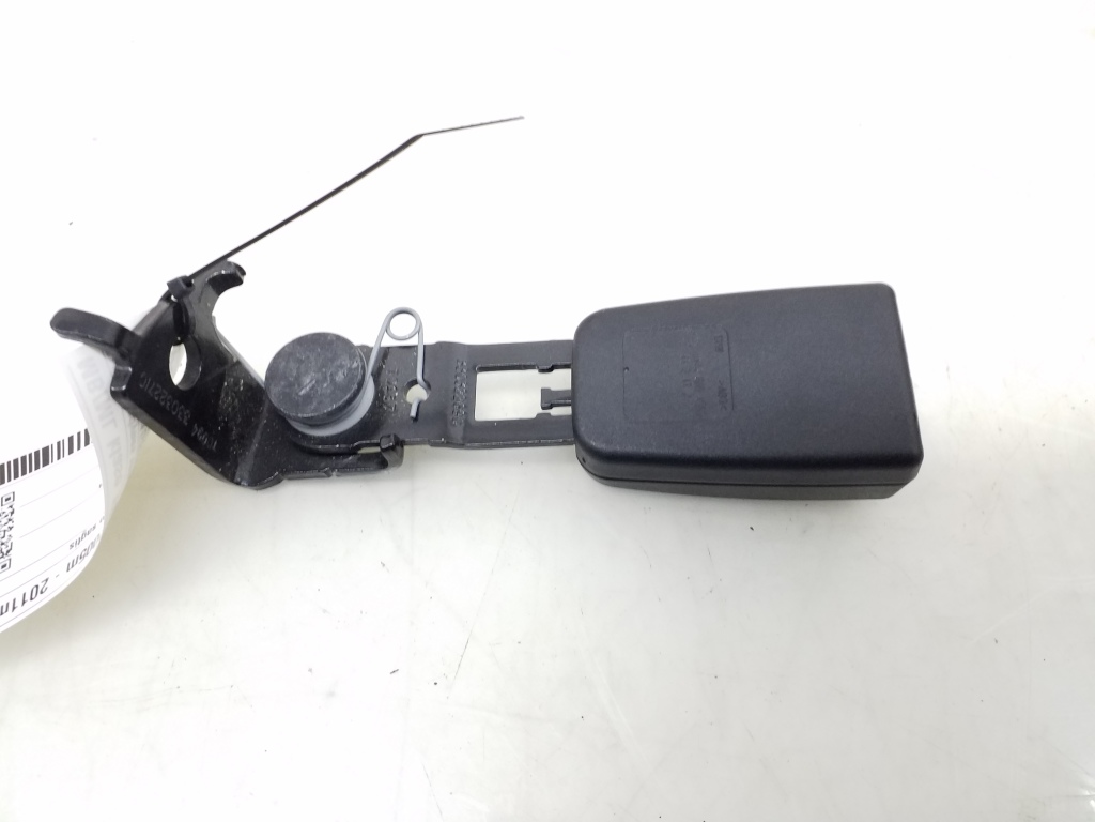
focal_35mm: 27
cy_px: 411
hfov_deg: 65.3
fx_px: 854
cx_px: 548
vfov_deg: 51.4
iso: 200
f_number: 1.9
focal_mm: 3.6
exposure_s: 1/33
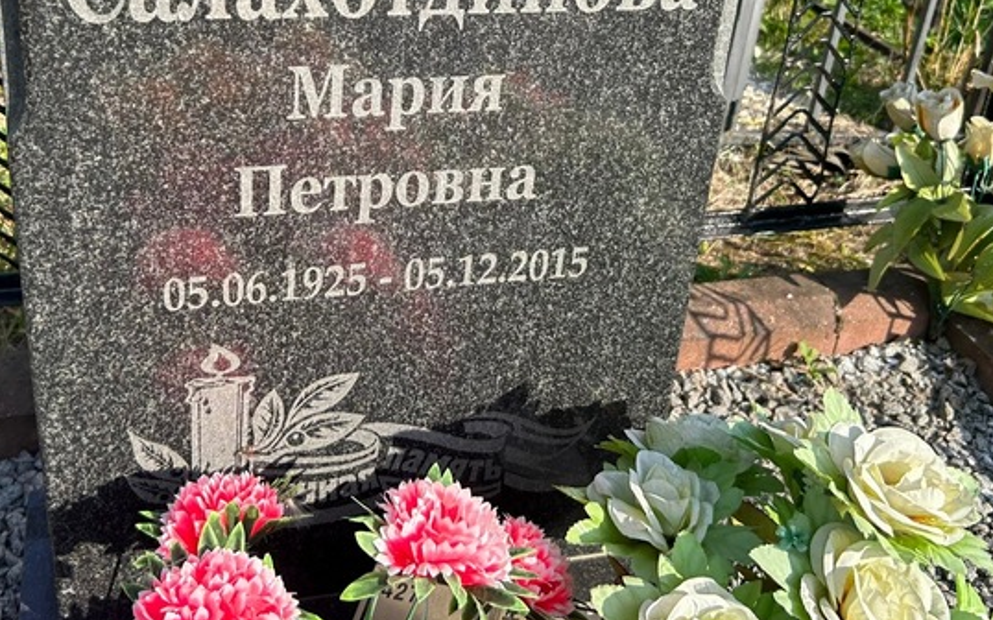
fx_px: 1109
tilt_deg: -31.9
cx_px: 432
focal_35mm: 41
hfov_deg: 48.1
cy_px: 76
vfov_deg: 30.0
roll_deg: -4.2
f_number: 1.5
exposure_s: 1/1901
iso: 50
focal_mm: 5.7
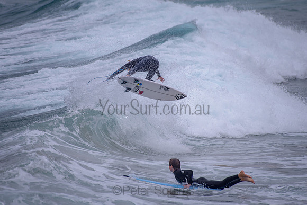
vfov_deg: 2.2
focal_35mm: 613
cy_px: 79
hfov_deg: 3.4
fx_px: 5229
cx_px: 155
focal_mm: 500
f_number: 5.6
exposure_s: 1/2000
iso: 90
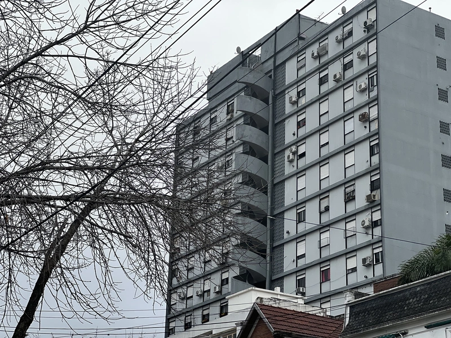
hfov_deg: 25.3
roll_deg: -2.3
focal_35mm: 77
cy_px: 169
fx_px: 1003
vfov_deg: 19.1
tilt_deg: +22.2
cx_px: 226
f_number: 2.8
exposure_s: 1/292
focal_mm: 9
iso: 32
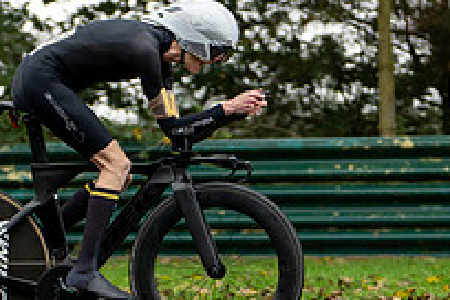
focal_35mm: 280
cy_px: 235
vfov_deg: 4.9
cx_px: 128
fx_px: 3500
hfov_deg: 7.4
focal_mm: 97
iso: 640
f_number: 2.8
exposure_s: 1/1250
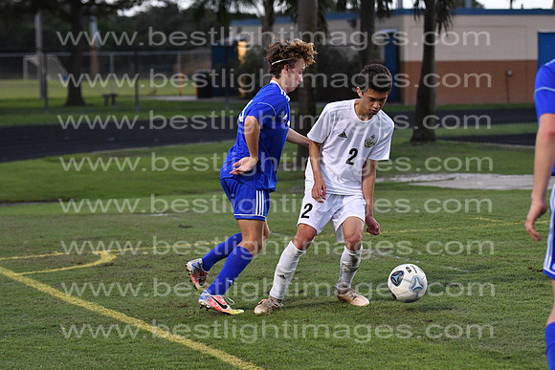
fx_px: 1966
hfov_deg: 16.1
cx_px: 278
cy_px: 185
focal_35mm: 128
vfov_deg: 10.8
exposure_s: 1/800
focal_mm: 85
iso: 3200
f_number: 3.2
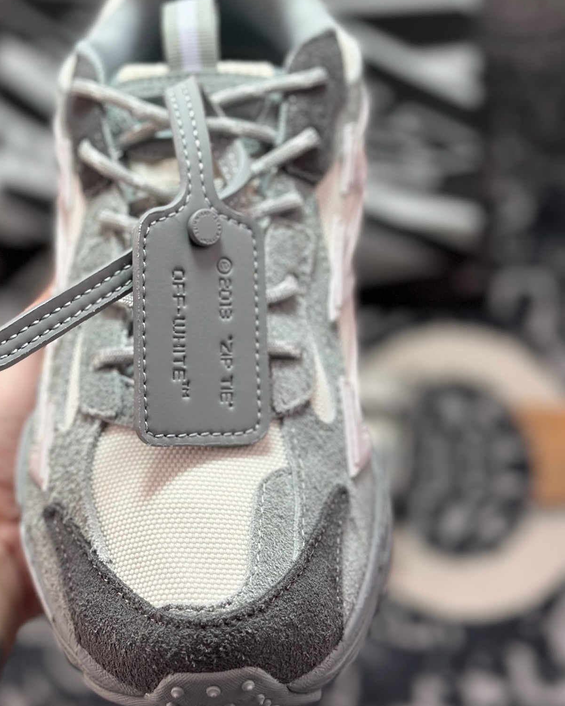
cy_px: 309
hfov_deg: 23.8
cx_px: 207
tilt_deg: -55.5
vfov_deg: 29.5
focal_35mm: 64
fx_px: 1338
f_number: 1.78
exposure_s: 1/816
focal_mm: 6.86
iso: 80
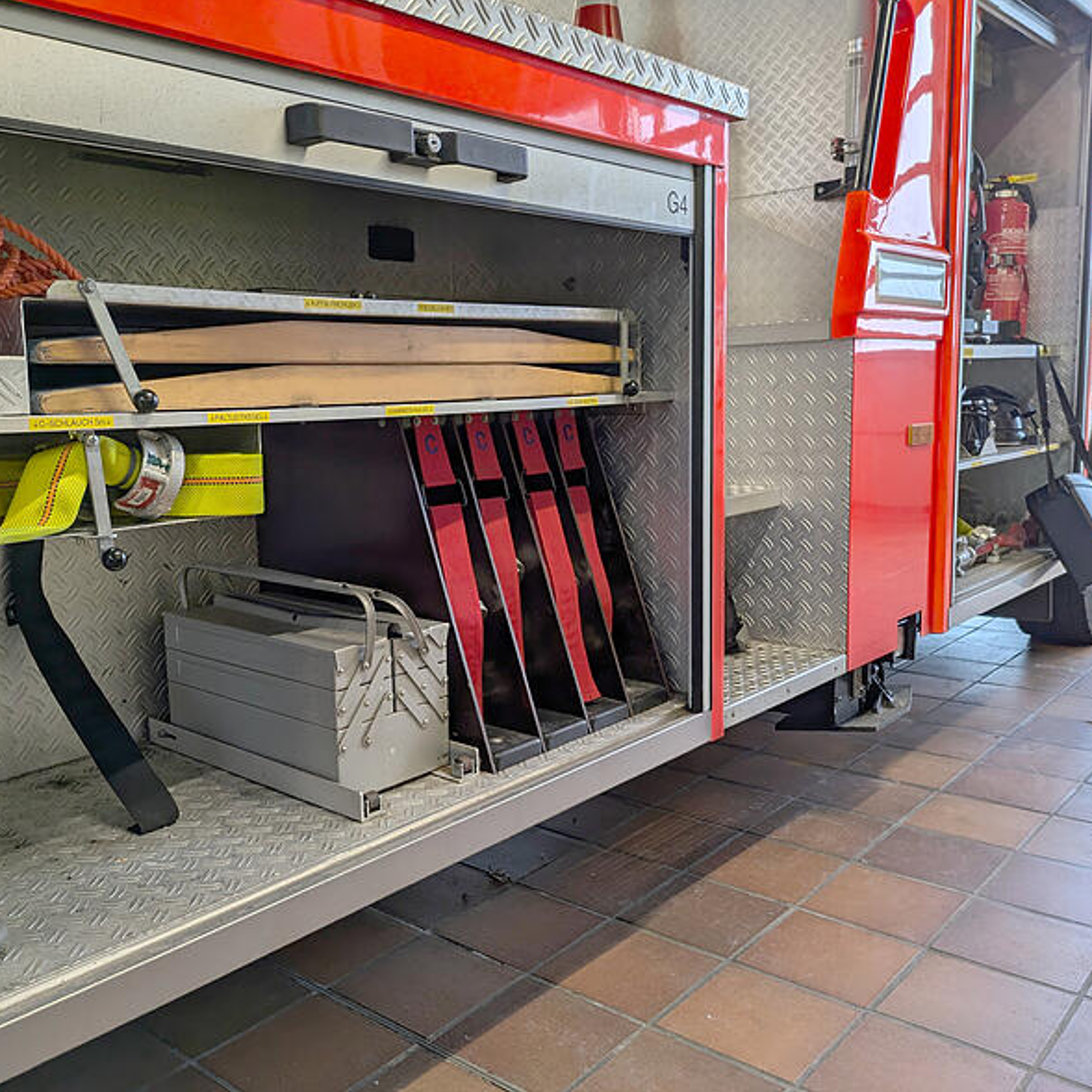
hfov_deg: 54.0
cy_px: 551
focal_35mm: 30
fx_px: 1071
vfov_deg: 54.0
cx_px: 512
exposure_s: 1/100
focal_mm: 5.43
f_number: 1.89
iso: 60
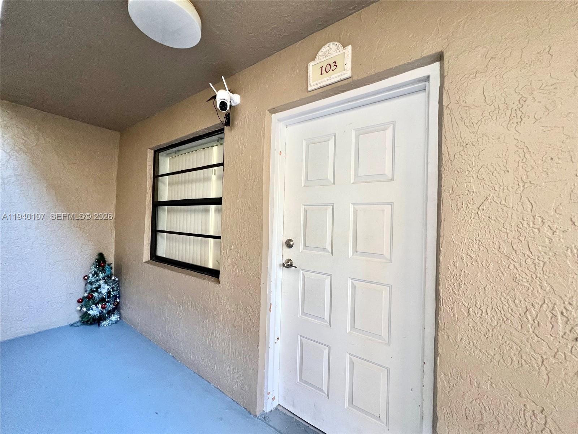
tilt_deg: +0.6
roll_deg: -1.3
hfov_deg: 106.2
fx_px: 217
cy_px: 217
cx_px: 289
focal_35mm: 13
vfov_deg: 89.9
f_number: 1.8
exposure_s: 1/99
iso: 160
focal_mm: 1.57
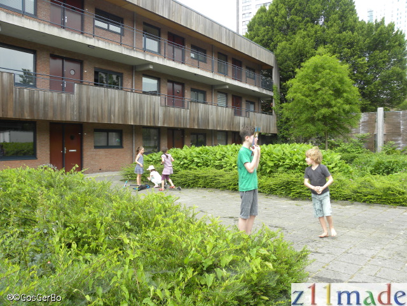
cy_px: 153
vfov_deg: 48.2
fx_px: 341
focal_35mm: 29
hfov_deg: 61.7
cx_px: 204
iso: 64
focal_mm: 5.2
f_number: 4
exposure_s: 1/136
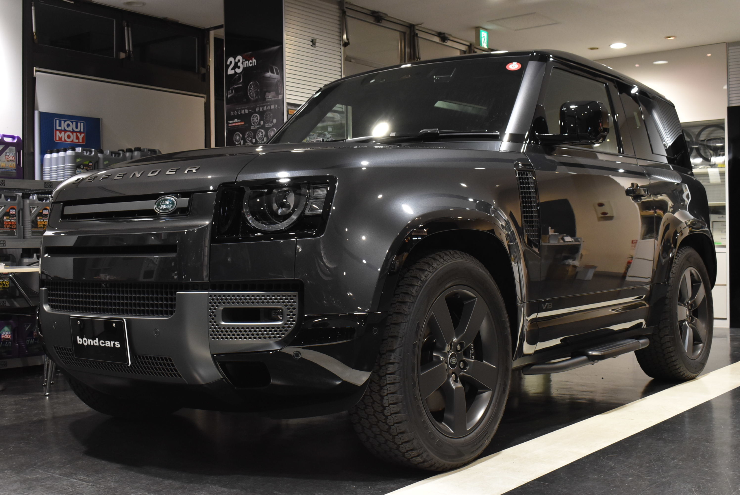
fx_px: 895
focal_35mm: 44
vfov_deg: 30.9
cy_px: 248
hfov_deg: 44.9
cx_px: 370
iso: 1250
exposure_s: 1/50
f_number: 8
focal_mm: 29
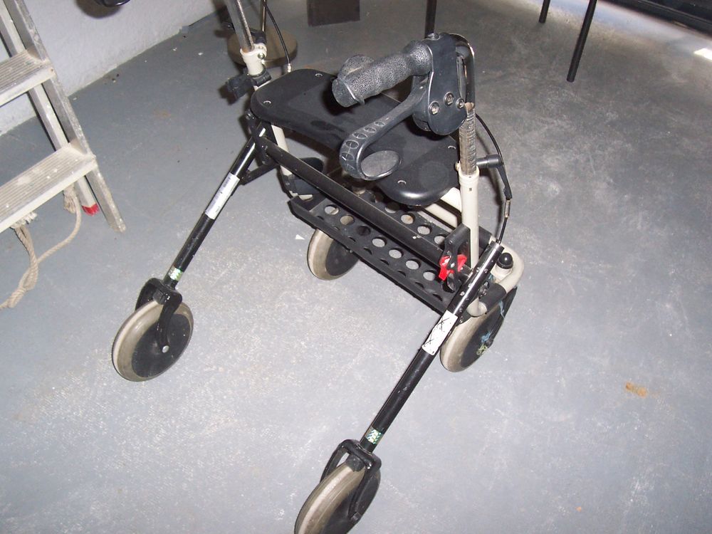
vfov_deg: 38.7
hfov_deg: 50.1
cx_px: 356
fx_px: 761
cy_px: 267
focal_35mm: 37
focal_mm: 5.6
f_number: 2.8
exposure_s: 1/60
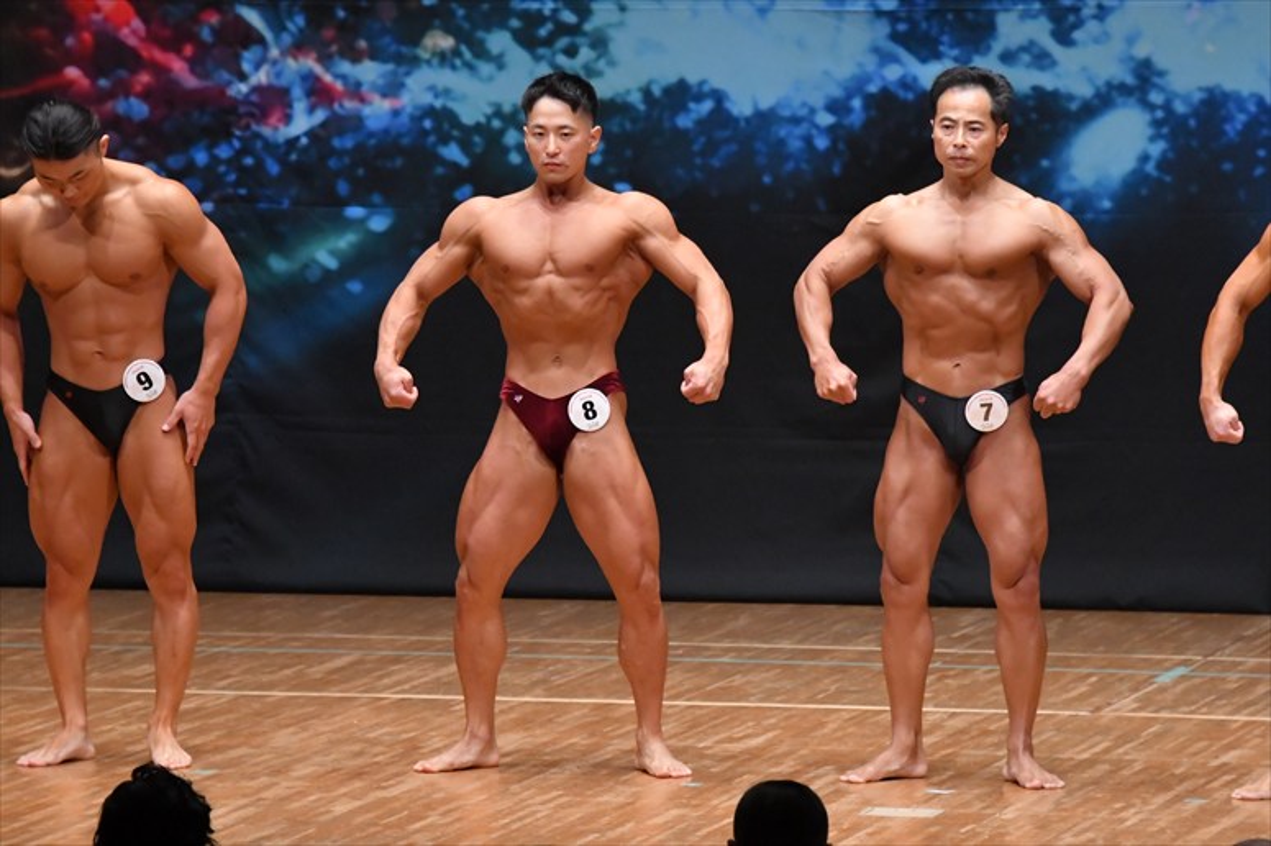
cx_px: 636
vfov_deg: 4.8
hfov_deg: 7.2
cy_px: 423
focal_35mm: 285
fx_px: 10057
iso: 6400
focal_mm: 190
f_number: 5.6
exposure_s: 1/400
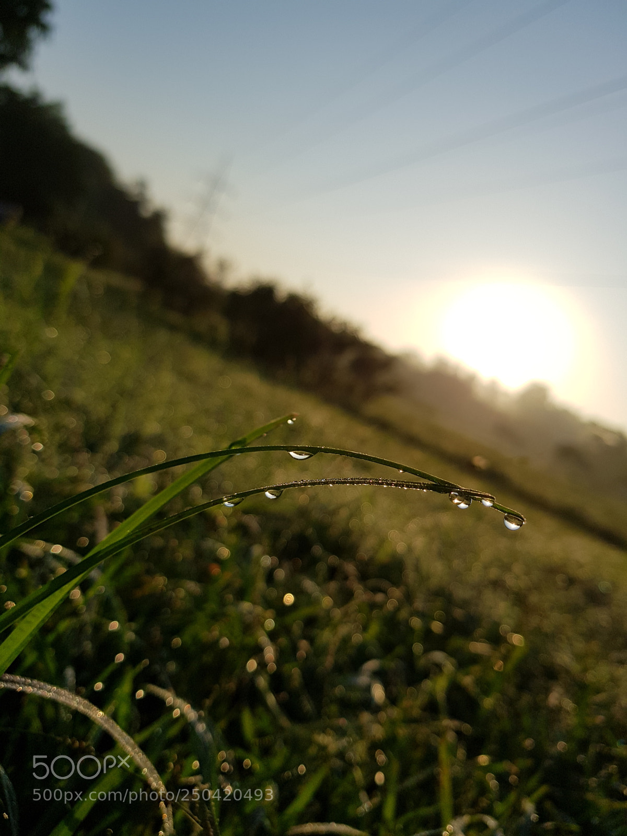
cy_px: 418
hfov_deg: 53.1
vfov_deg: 67.3
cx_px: 314
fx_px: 628
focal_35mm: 26
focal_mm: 4.2
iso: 40
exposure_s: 1/3624
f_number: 1.7
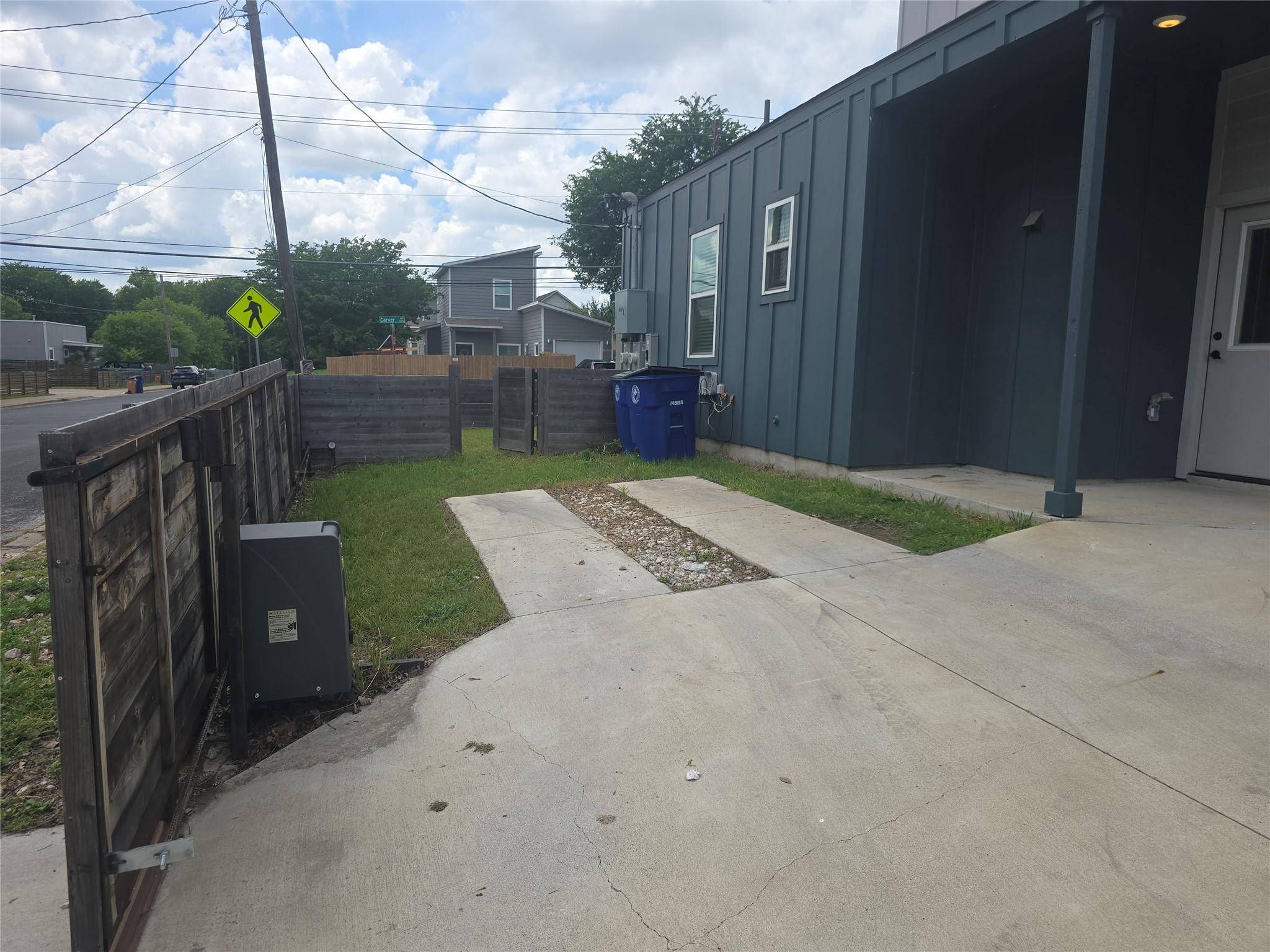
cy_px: 476
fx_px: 844
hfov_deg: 73.9
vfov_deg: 58.9
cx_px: 635
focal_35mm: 23
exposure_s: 1/697
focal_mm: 6.3
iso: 12
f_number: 1.7
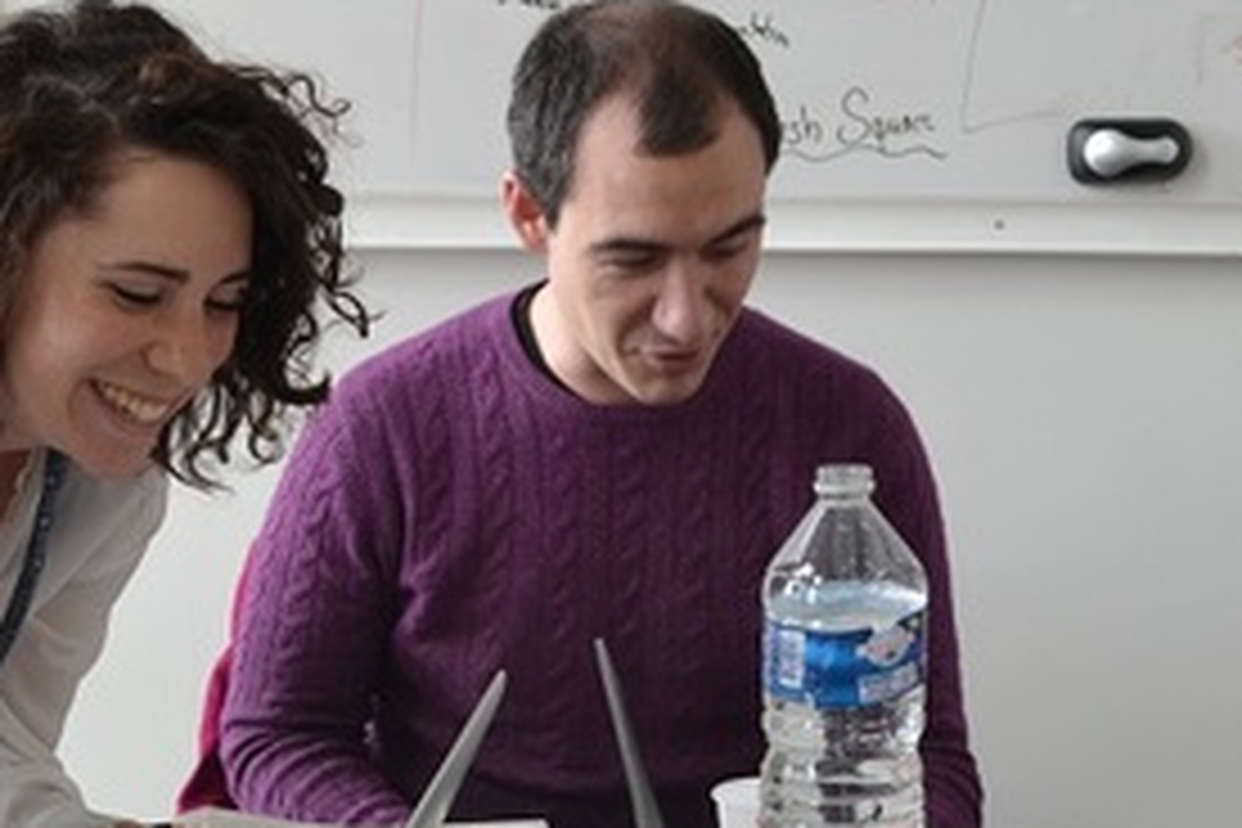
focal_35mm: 86
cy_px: 742
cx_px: 734
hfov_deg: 23.6
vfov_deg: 15.7
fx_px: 2967
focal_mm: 22
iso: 400
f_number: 5
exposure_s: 1/100
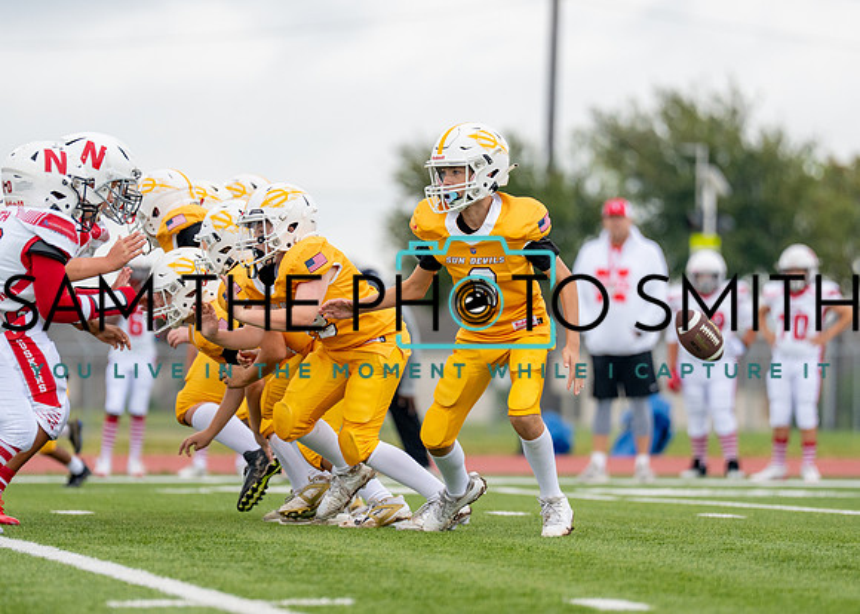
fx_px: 7874
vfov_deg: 4.5
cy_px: 319
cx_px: 397
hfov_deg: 6.3
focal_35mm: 322
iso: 500
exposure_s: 1/2000
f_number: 2.8
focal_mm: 200
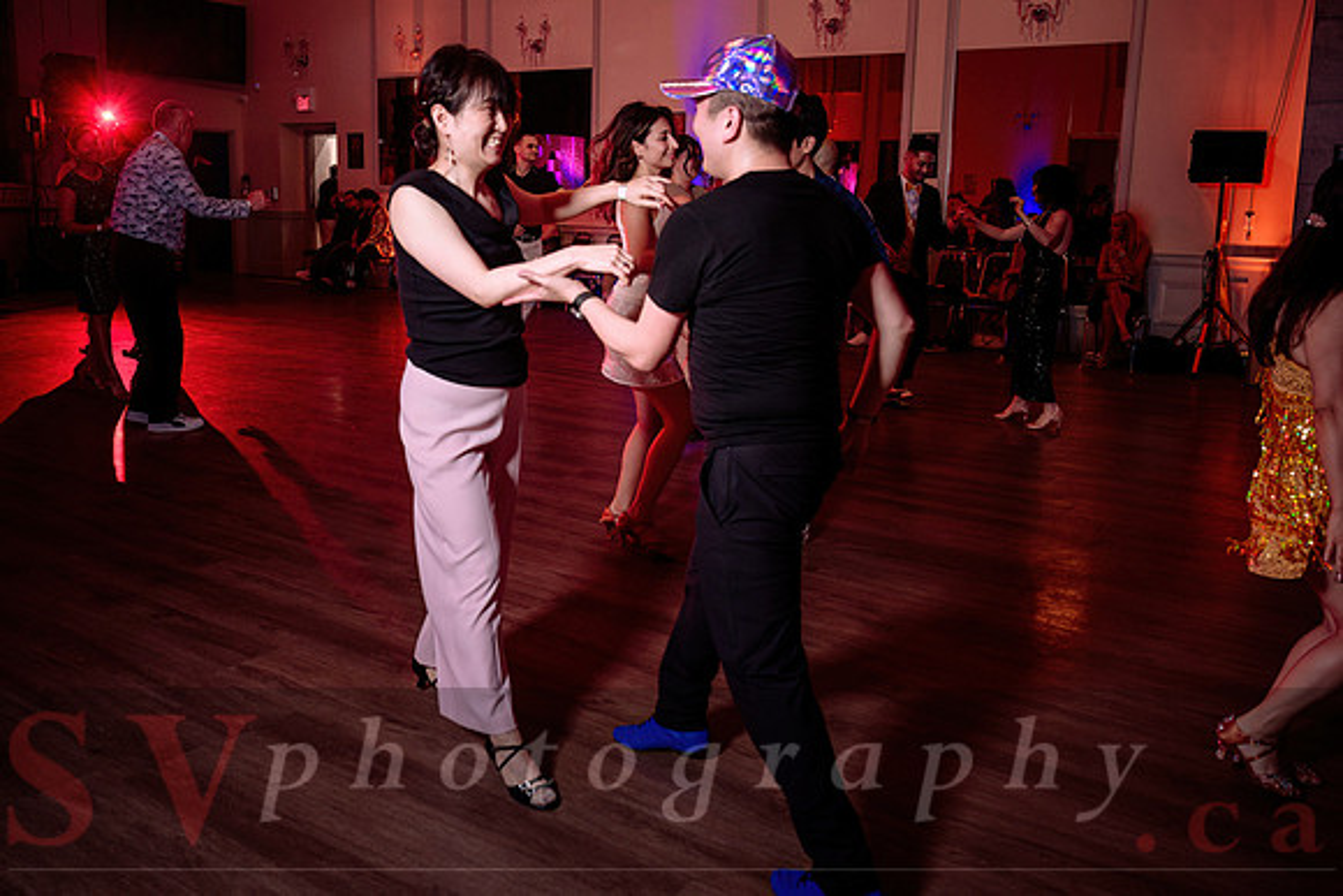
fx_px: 1159
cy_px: 390
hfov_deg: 60.2
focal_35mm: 31
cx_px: 672
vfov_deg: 42.2
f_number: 3.5
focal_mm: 27.5
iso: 800
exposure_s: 1/60
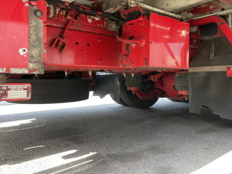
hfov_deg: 59.7
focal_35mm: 30
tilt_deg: +0.0
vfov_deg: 46.7
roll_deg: +0.2
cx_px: 132
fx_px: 201
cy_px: 77
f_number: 1.6
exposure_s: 1/121
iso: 100
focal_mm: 4.2
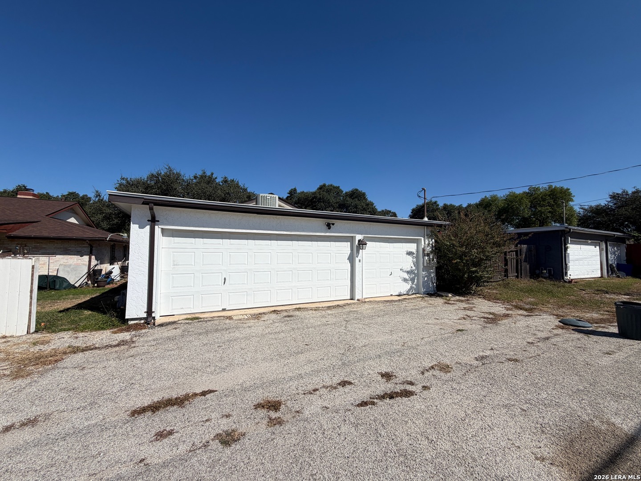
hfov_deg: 102.1
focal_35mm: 14
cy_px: 240
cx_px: 320
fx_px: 259
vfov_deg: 85.7
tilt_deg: +2.7
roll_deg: -0.1
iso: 25
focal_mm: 2.22
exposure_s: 1/1698
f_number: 2.2
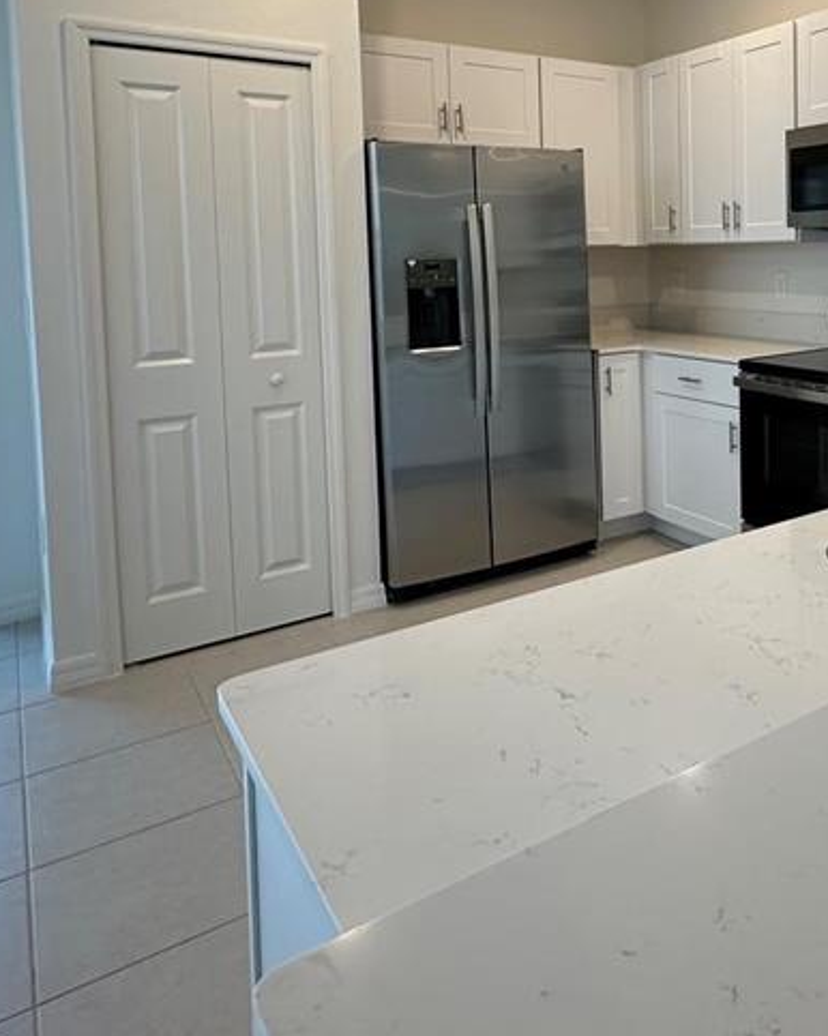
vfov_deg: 58.2
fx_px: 889
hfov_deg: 47.3
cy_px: 298
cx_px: 661
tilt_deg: -2.3
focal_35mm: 29
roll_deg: +0.5
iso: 160
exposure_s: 1/60
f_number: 2.2
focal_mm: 2.22
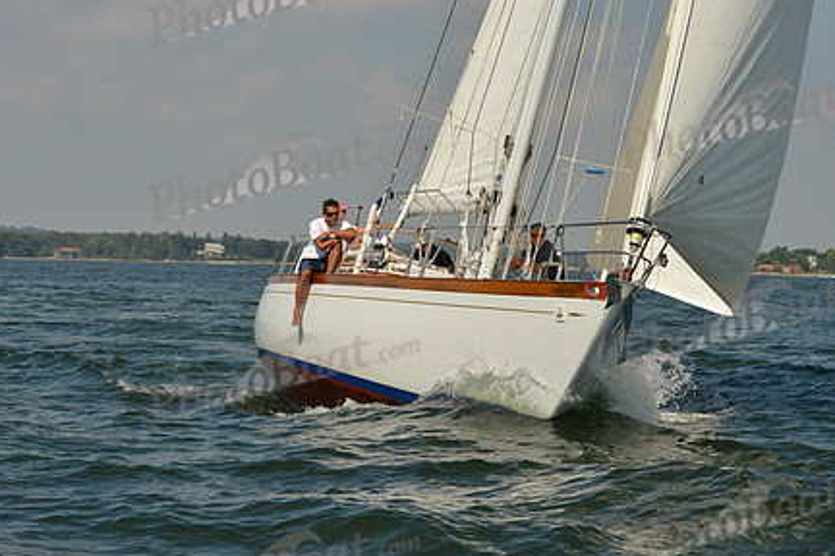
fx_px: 2180
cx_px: 522
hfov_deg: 21.6
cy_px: 246
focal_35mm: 94
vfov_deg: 14.5
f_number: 13
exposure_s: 1/800
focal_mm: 70
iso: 1000
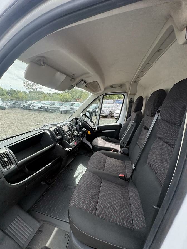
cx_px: 94
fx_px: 101
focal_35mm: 14
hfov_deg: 85.7
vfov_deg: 102.1
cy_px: 124
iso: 50
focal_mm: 2.22
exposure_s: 1/394
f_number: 2.2
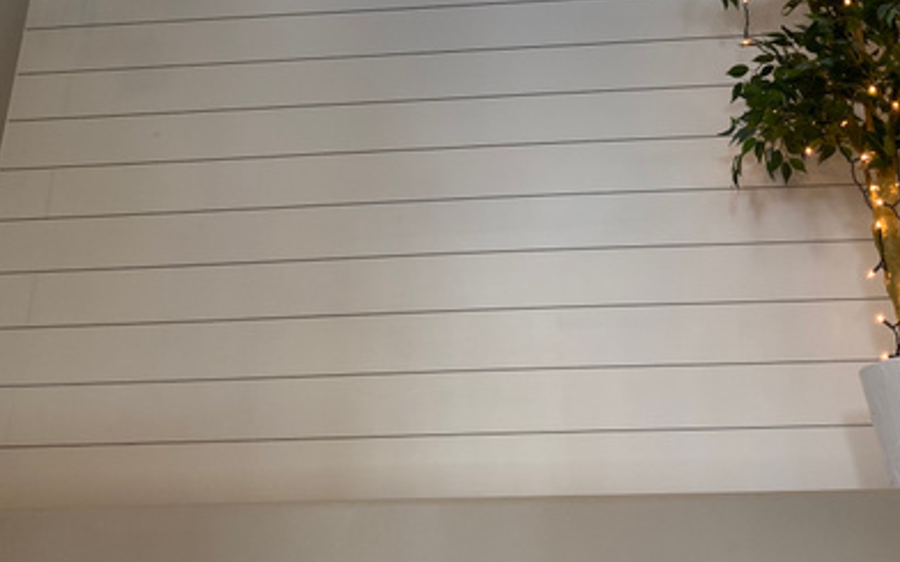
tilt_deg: +27.2
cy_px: 80
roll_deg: +0.4
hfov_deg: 44.3
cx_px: 507
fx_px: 1104
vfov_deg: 27.8
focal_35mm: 45
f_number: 1.8
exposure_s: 1/60
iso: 80
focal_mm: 4.25
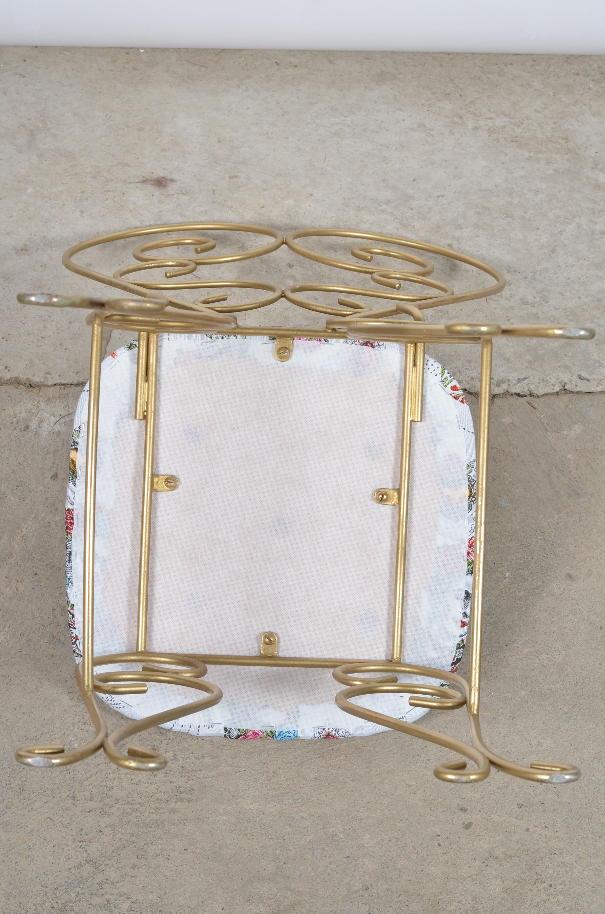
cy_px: 457
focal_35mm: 75
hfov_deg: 18.1
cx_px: 302
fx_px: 1899
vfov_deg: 27.0
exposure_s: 1/125
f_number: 10
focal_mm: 50
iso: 100
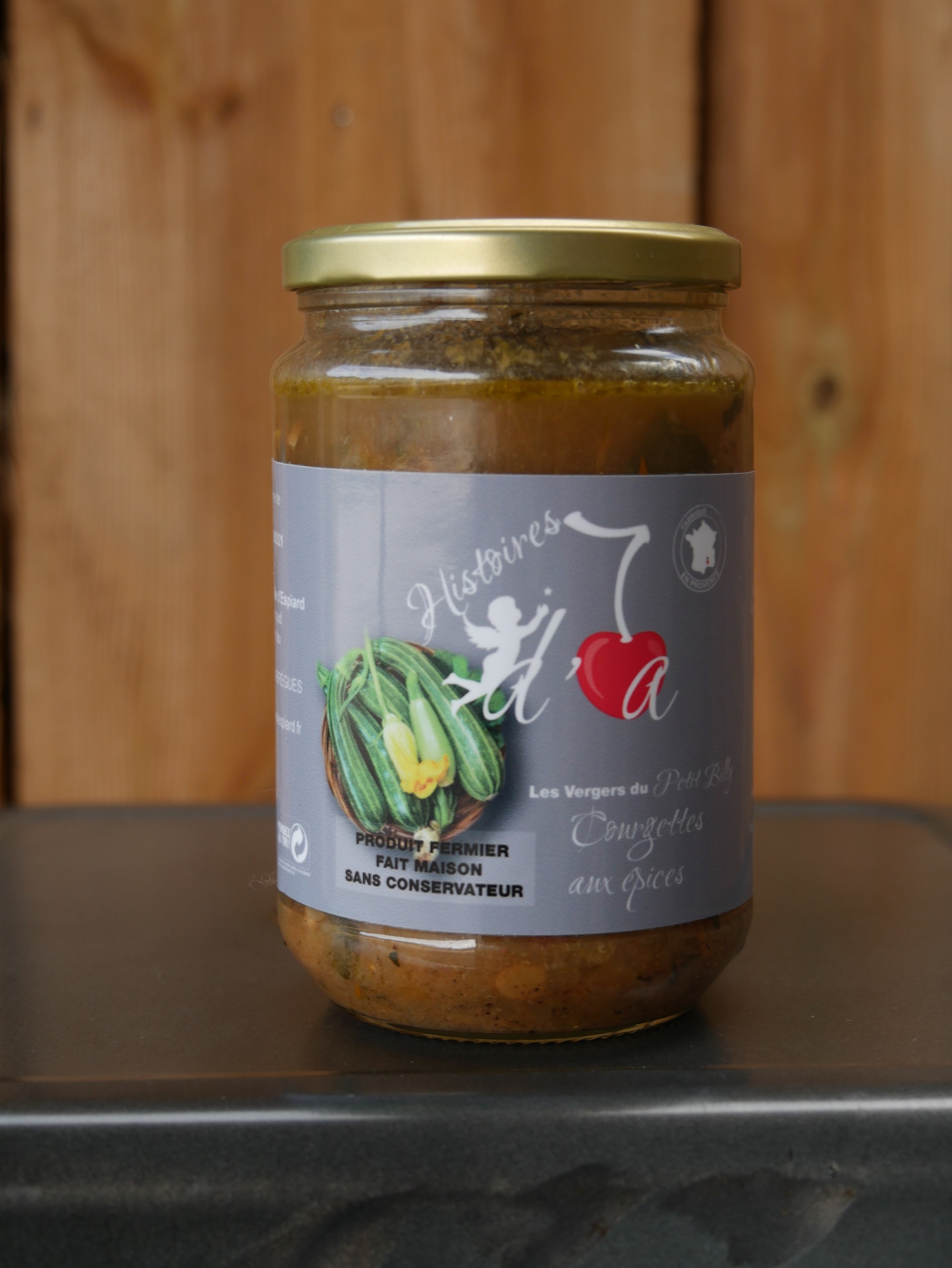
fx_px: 2345
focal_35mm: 64
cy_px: 634
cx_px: 476
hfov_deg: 22.9
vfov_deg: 30.3
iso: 200
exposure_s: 1/125
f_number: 4.4
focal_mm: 32
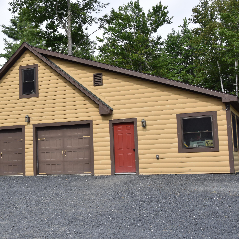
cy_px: 119
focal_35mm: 53
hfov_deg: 32.3
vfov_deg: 32.4
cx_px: 90
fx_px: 411
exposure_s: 1/320
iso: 200
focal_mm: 27
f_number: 9
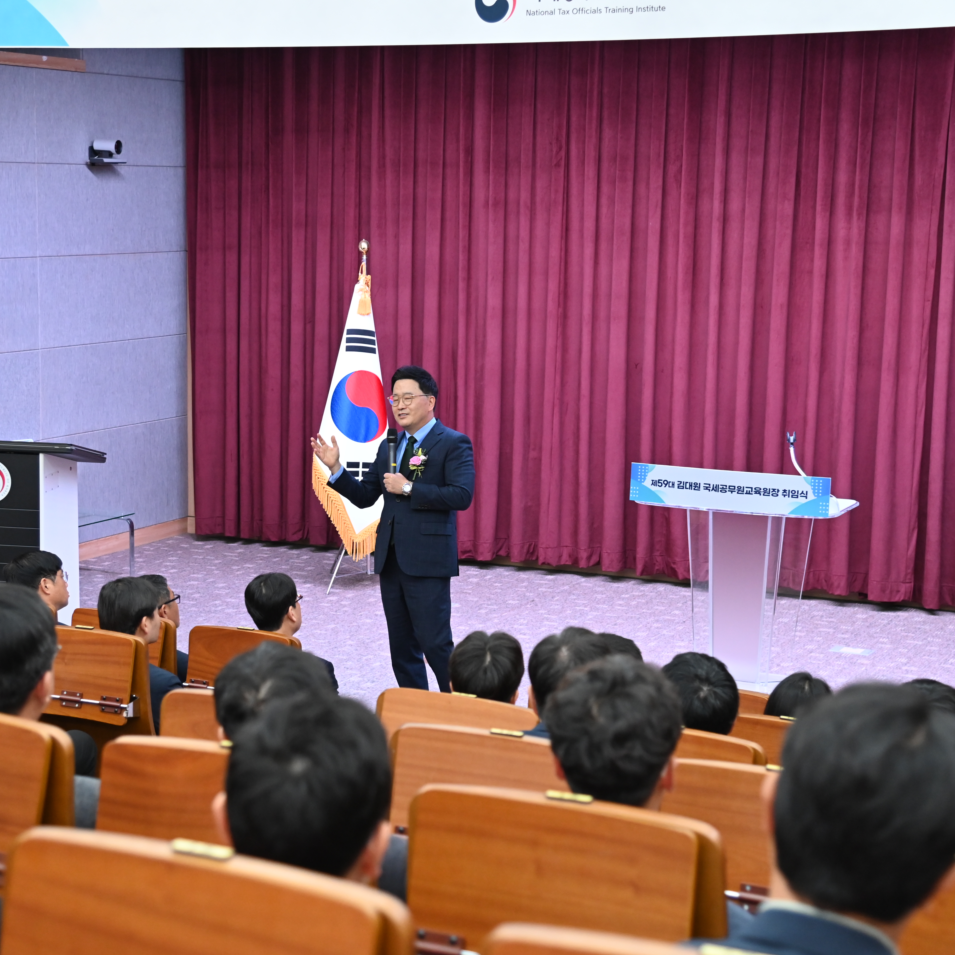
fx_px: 2091
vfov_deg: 25.7
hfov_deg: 25.7
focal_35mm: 67
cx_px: 380
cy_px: 477
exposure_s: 1/125
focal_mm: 52
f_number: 4
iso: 2500
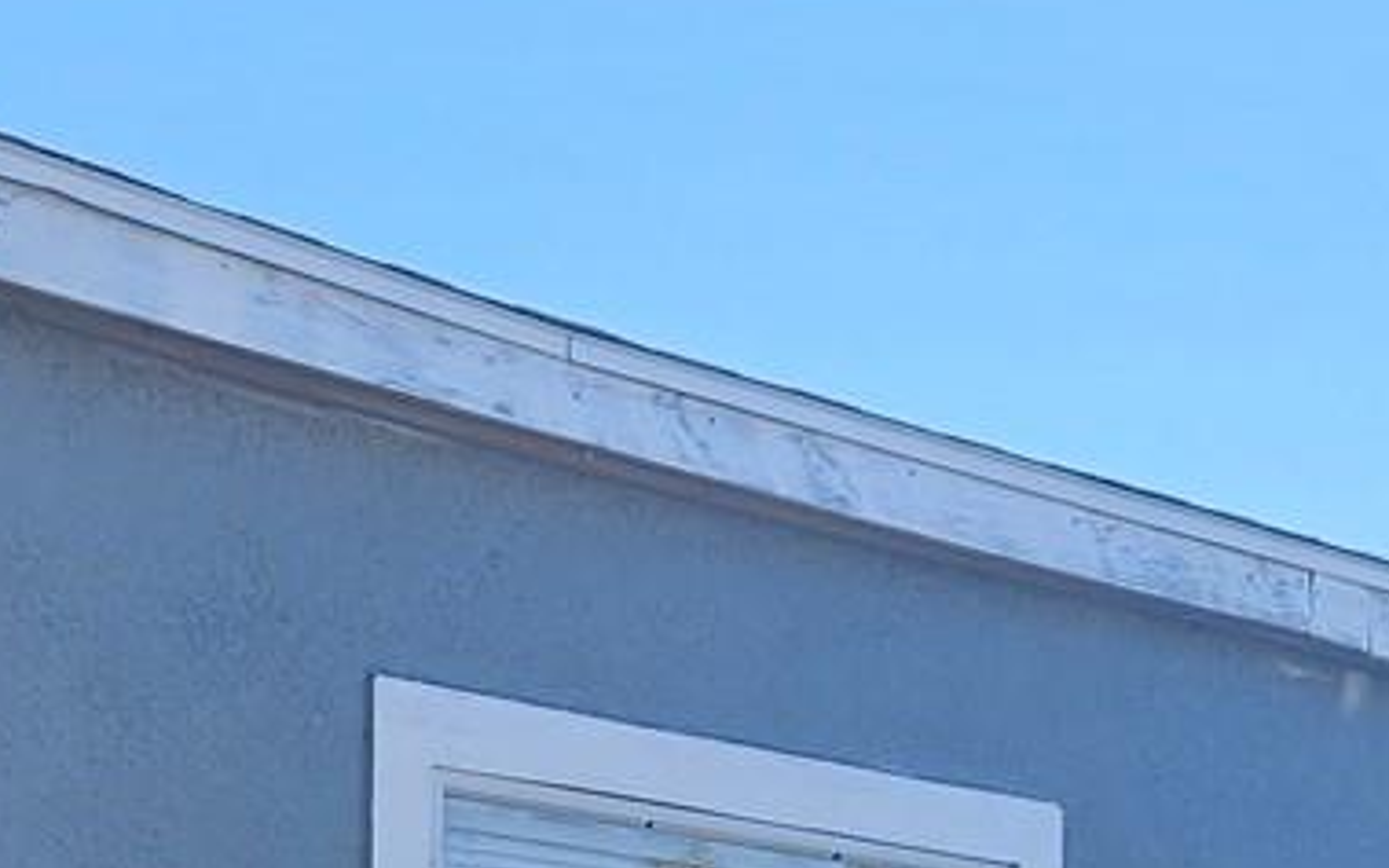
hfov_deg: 20.2
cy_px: 1560
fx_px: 3900
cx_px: 656
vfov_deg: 11.7
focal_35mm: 103
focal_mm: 5.4
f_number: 1.8
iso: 25
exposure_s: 1/525
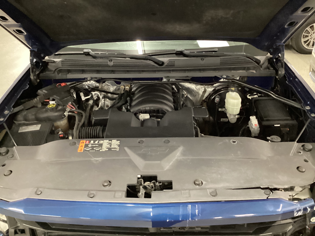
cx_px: 158
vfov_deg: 45.4
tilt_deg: -33.5
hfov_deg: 58.4
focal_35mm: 31
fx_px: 282
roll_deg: +1.6
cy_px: 118
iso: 640
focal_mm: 3.3
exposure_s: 1/20
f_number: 2.4
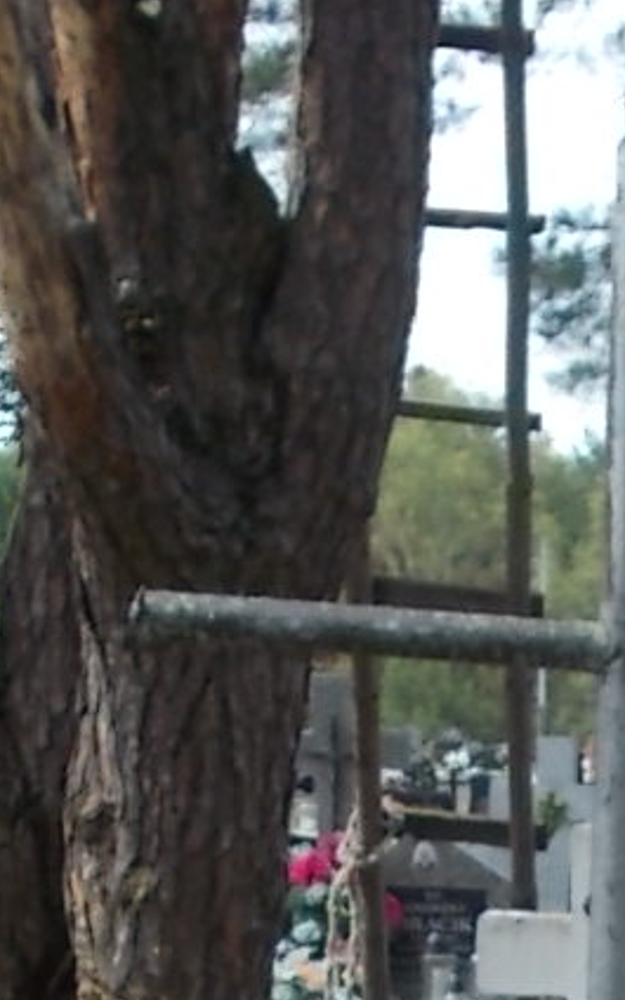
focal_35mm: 104
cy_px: 1165
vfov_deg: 19.0
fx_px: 2834
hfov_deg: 12.4
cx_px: 667
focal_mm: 4.6
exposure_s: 1/400
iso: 80
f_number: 3.2
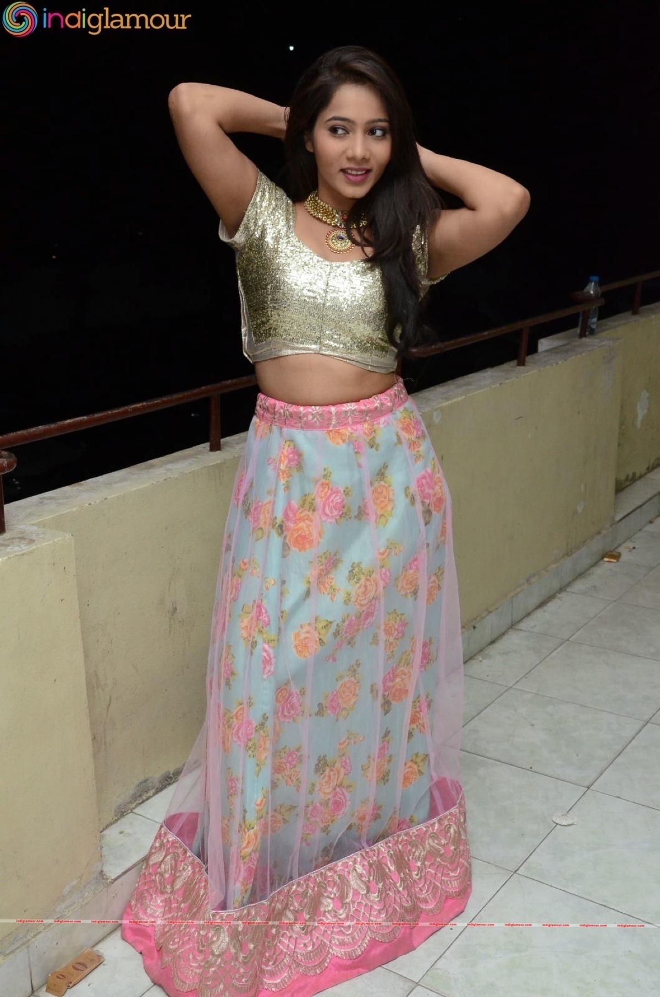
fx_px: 1161
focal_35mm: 42
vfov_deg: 46.5
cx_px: 330
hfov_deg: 31.7
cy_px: 498
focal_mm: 28
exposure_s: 1/125
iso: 2500
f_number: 5.6
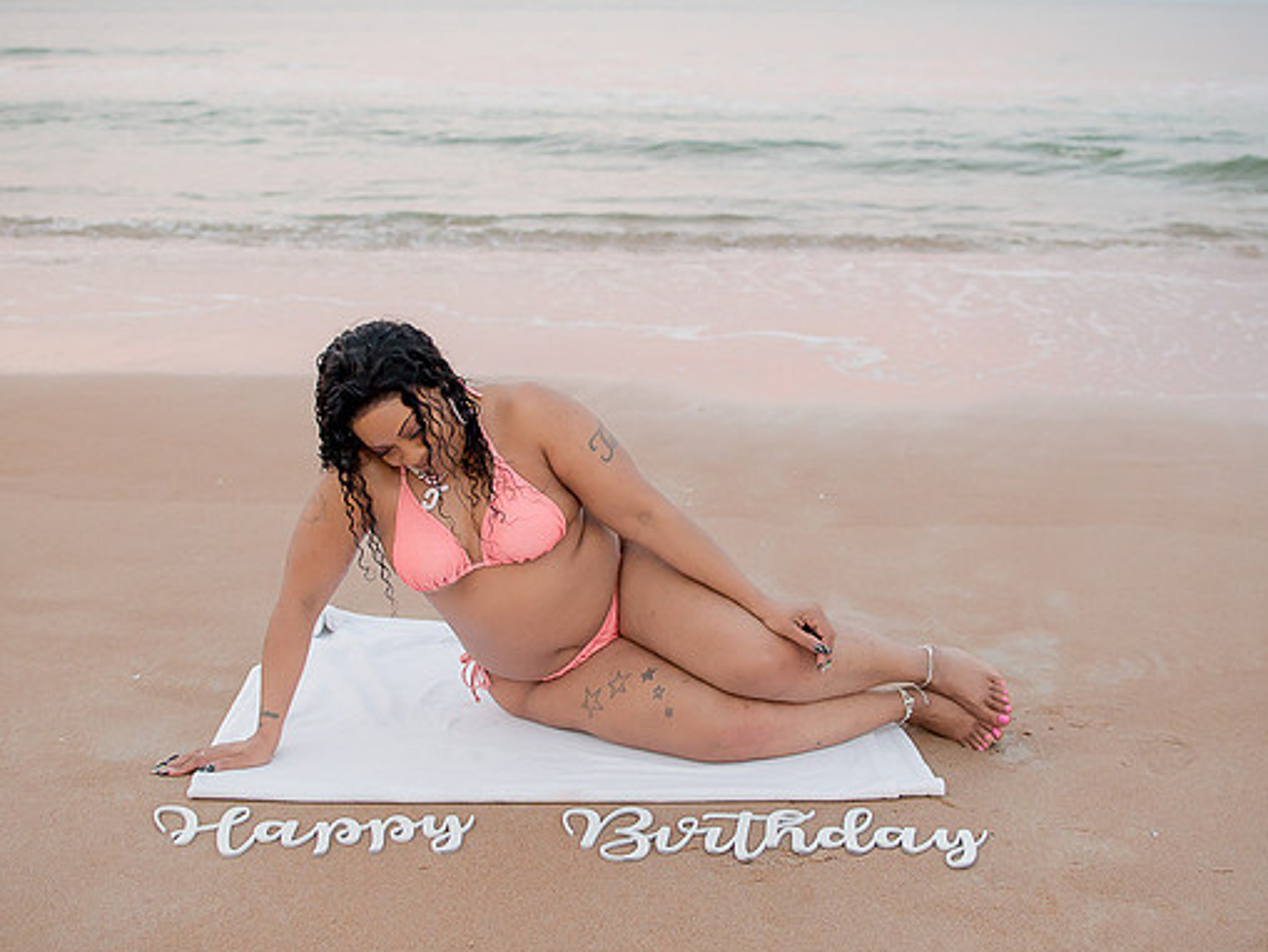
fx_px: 2088
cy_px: 475
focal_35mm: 57
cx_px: 603
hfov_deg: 33.8
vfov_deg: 25.7
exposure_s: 1/200
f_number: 3.2
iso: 500
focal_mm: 35
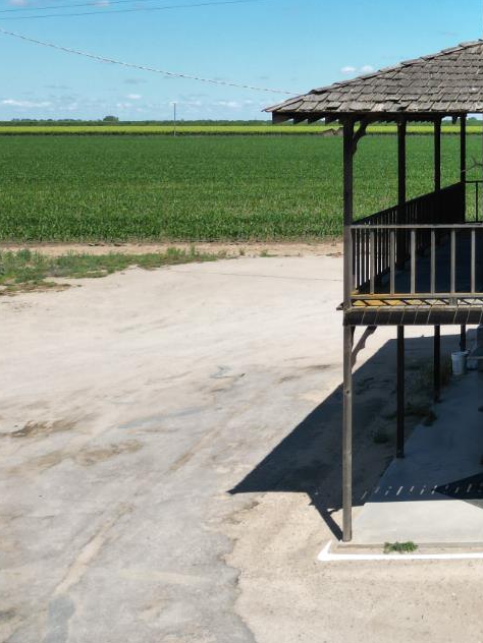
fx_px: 1060
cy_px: 131
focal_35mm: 57
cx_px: 672
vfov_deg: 32.9
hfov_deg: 22.3
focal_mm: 6.72
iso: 110
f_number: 1.7
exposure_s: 1/3000
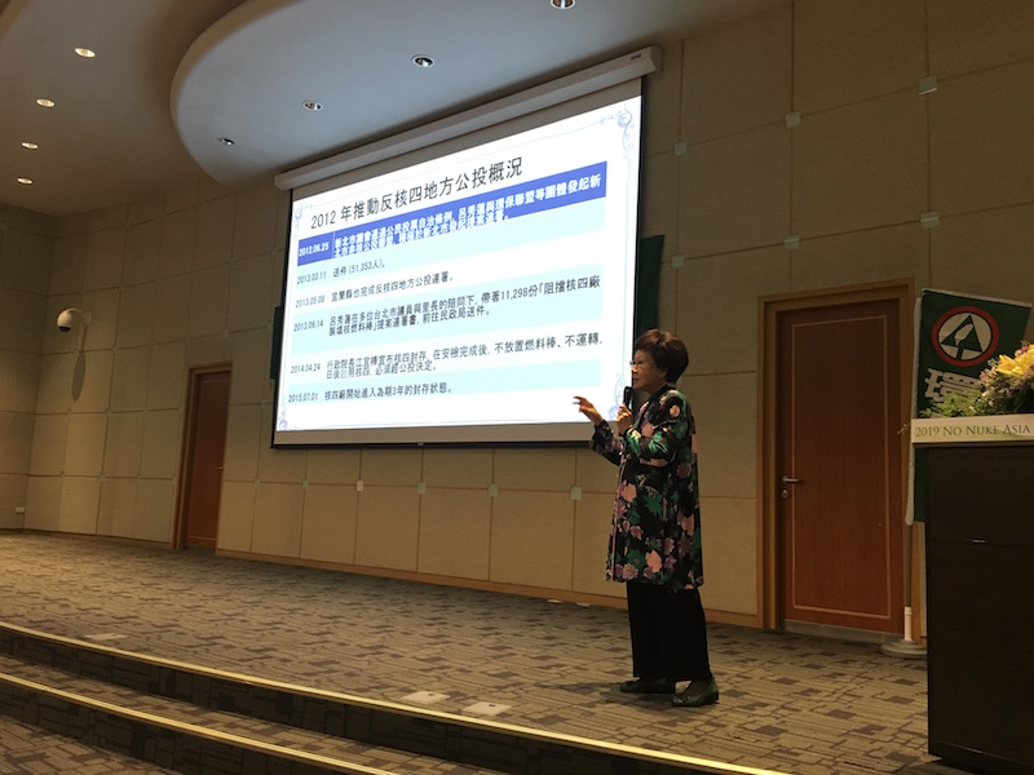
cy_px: 388
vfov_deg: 48.2
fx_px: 866
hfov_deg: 61.7
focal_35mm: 29
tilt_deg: +6.7
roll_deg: -3.2
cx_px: 517
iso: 125
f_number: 2.2
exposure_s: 1/30
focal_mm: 4.15
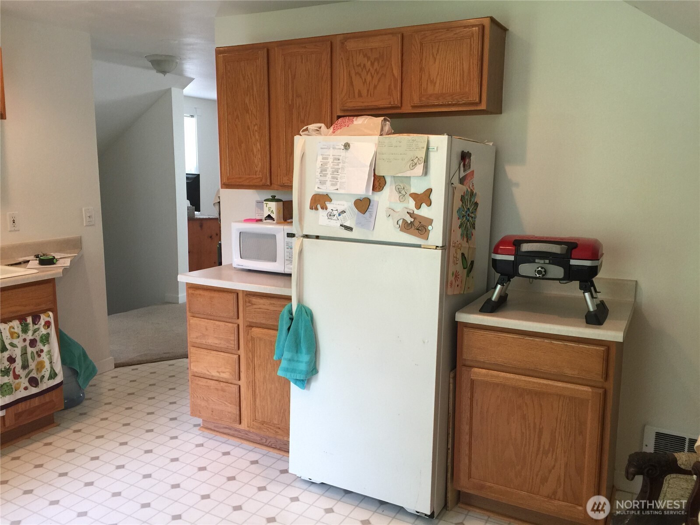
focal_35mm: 29
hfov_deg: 61.7
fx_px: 586
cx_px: 350
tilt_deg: -8.9
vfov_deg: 48.2
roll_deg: -0.1
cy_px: 262
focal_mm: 4.15
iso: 40
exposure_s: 1/30
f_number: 2.2
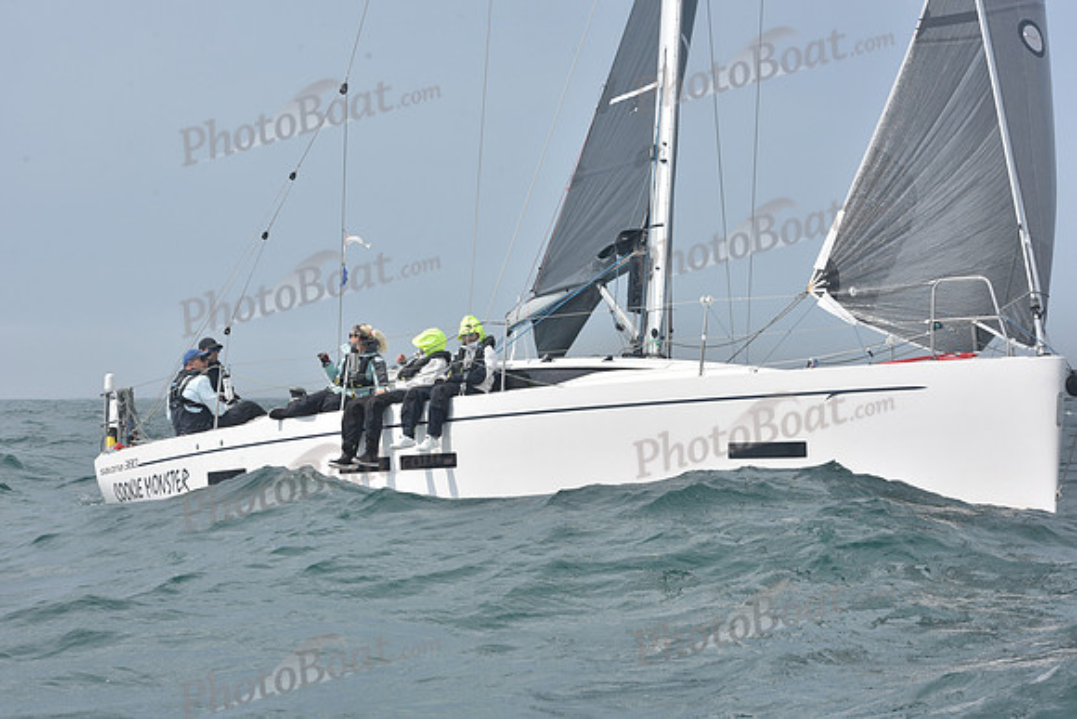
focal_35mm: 100
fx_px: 2992
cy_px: 360
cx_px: 538
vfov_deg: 13.7
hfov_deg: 20.4
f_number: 13
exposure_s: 1/800
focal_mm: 100
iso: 320
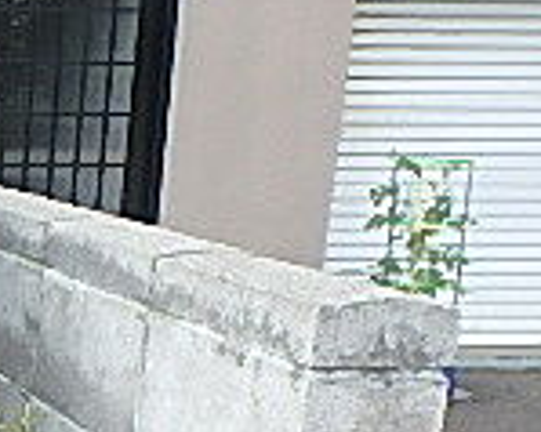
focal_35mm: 88
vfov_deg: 16.9
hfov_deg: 17.3
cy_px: 472
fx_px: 1408
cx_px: -461
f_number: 3.5
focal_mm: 3.7
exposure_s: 1/200
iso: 125
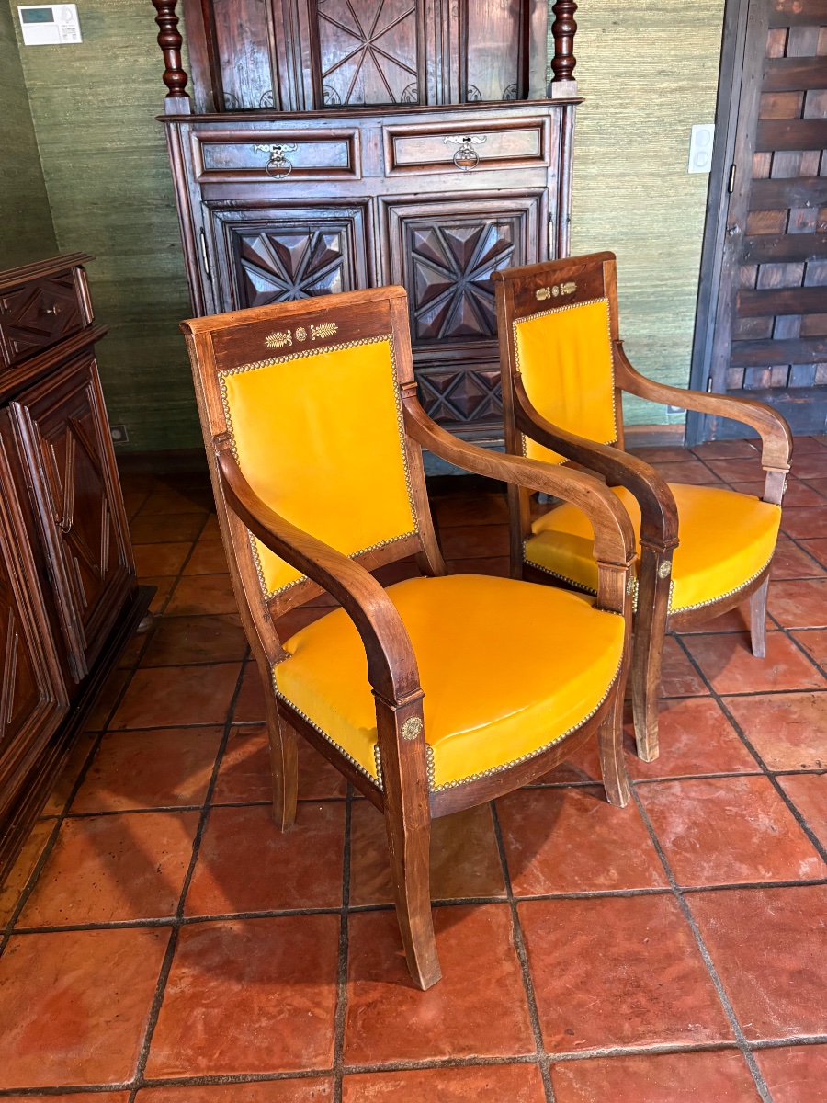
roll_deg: +3.5
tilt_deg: -24.4
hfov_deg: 53.1
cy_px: 552
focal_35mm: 26
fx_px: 828
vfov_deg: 67.3
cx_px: 414
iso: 320
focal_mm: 5.96
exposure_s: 1/50
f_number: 1.6
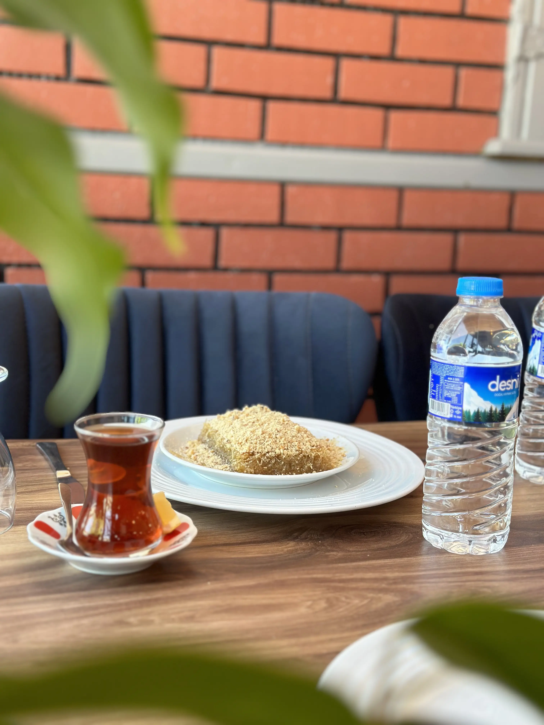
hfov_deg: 30.3
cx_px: 272
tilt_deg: -11.0
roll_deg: -3.6
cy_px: 362
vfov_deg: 39.7
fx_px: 1006
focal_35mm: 48
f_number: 1.78
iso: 80
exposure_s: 1/100
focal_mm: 6.86
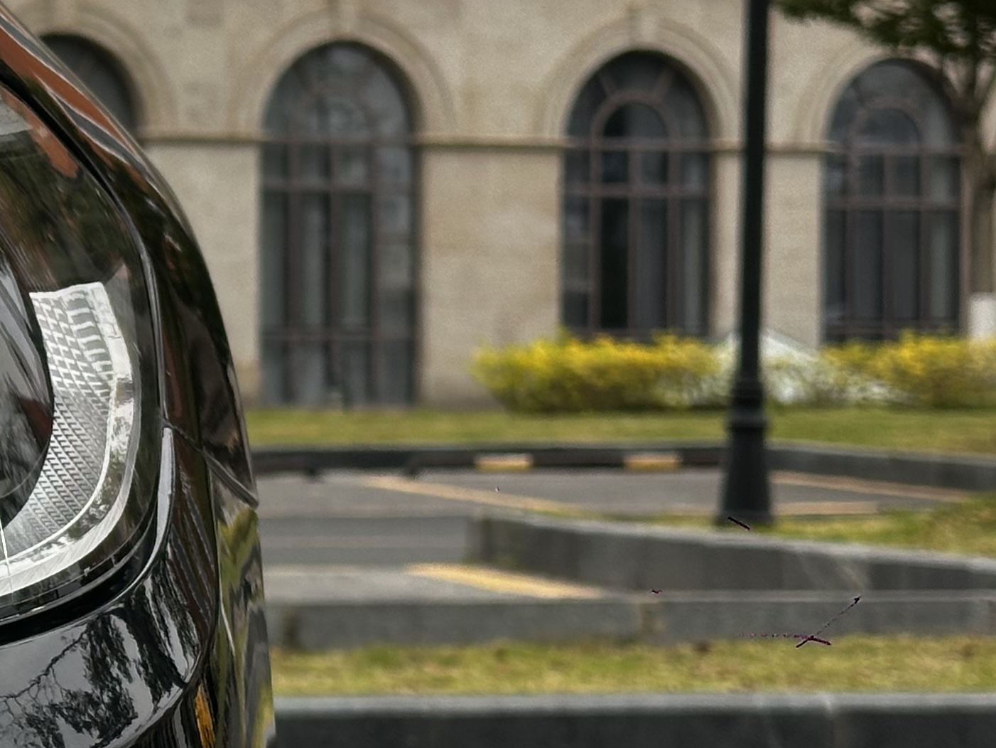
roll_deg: -0.1
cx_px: -352
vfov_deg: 10.7
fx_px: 3971
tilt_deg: -0.5
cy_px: 434
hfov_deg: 13.7
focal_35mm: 138
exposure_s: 1/1258
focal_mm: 6.86
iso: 64
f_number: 1.78
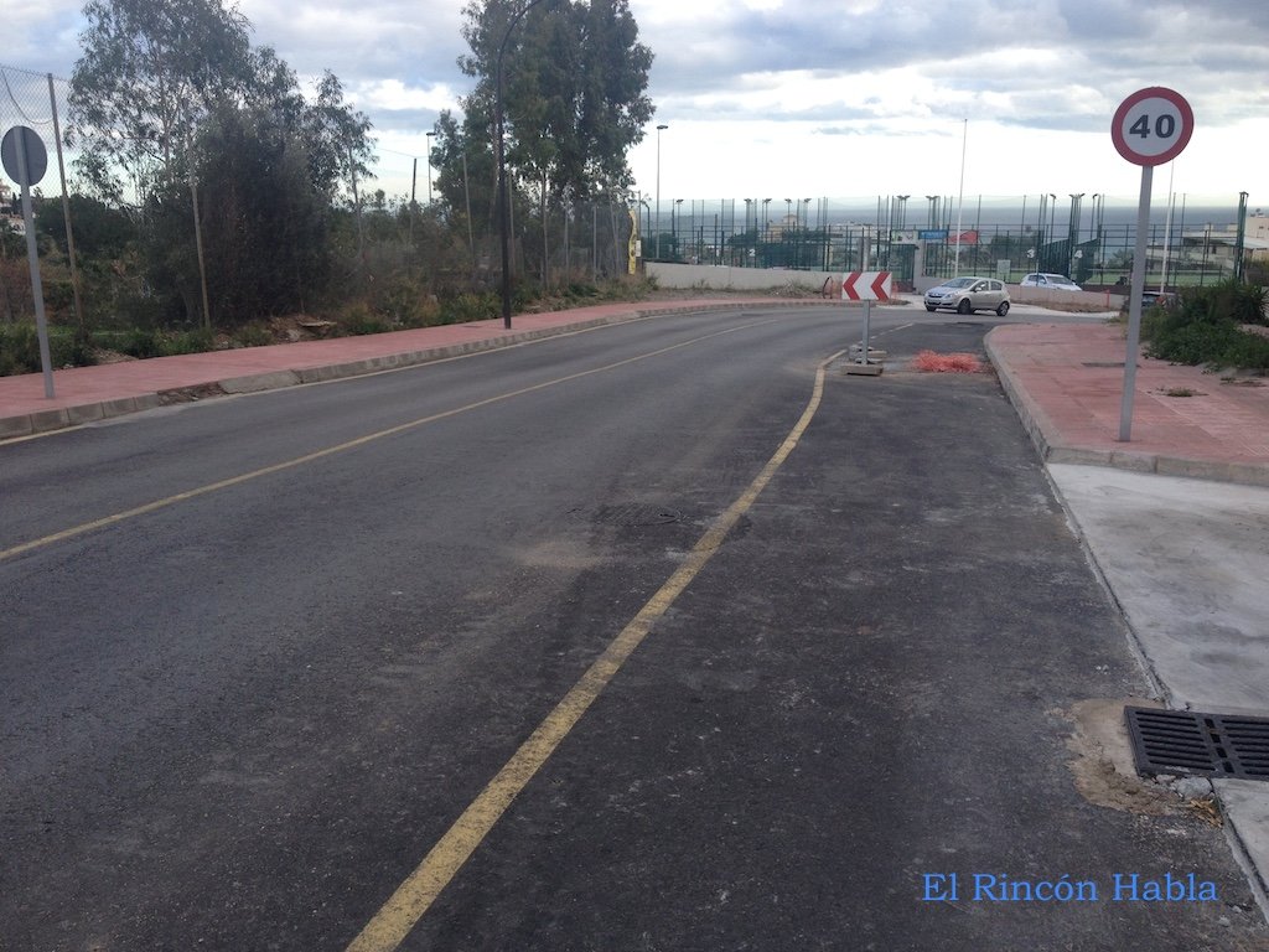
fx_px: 1283
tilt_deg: -13.7
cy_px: 476
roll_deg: +0.3
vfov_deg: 40.7
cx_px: 634
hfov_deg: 52.6
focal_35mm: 35
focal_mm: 4.28
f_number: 2.4
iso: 50
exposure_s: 1/397
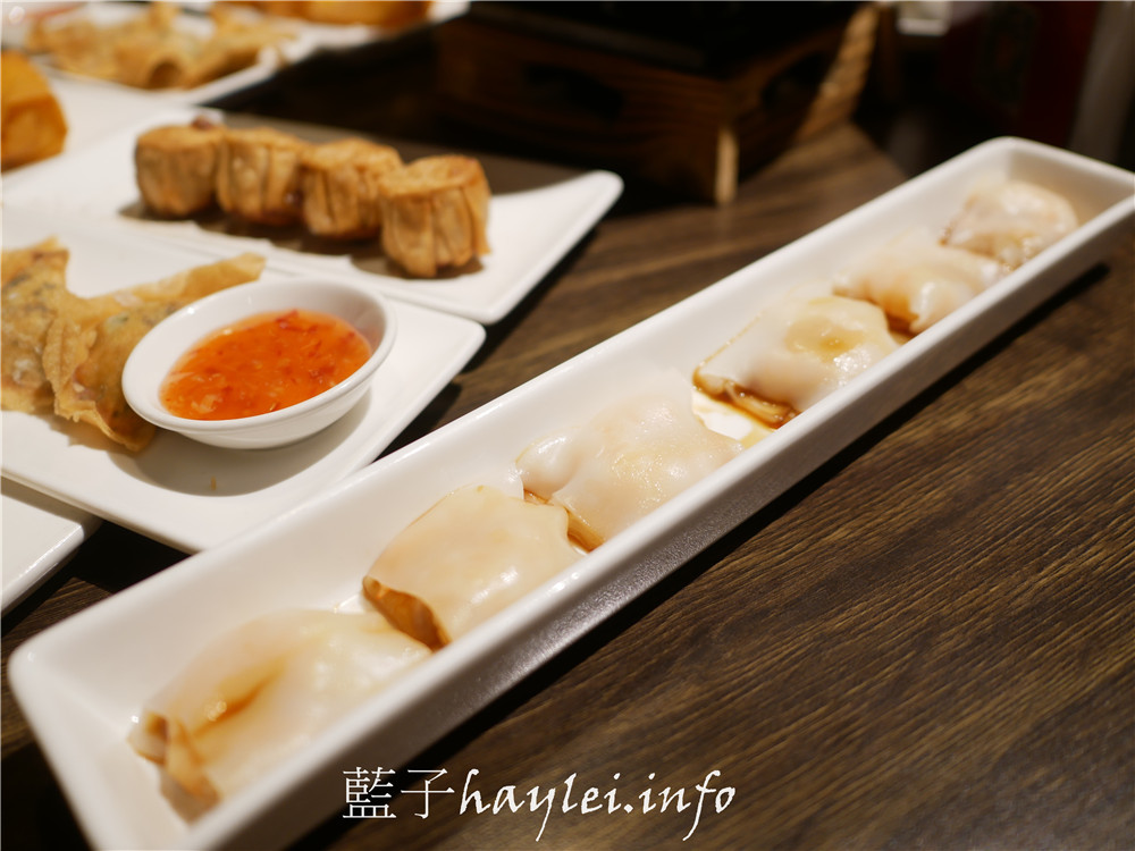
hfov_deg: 60.0
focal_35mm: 30
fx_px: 984
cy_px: 426
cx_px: 568
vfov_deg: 46.8
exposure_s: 1/60
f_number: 1.7
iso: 200
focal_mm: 15
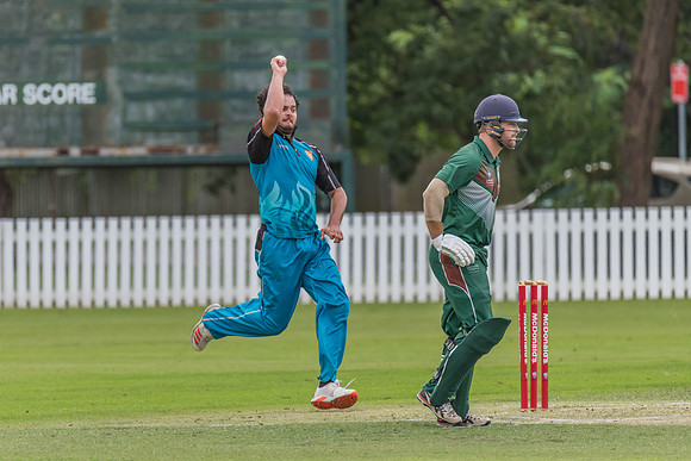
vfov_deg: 1.9
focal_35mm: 712
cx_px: 281
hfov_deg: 2.9
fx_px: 13674
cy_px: 226
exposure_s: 1/1600
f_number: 6.3
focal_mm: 600
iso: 1000
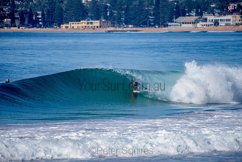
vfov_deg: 2.8
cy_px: 81
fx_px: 3362
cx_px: 121
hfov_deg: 4.1
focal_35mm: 500
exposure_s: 1/1600
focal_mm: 500
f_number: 5.6
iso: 125
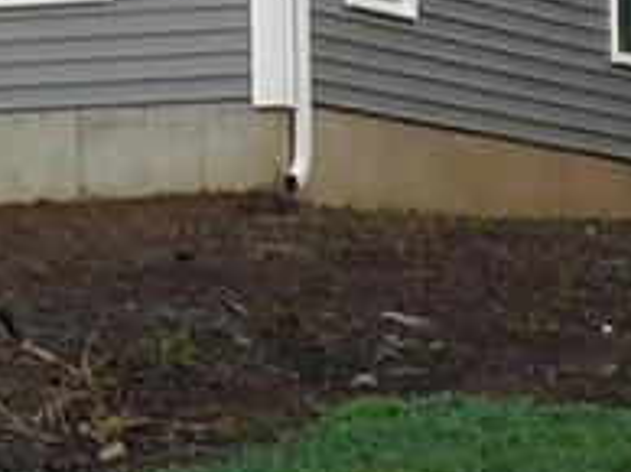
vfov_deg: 3.7
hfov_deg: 5.1
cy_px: -547
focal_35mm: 391
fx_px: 7119
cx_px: -65
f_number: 3.6
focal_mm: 8.1
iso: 100
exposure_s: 1/100
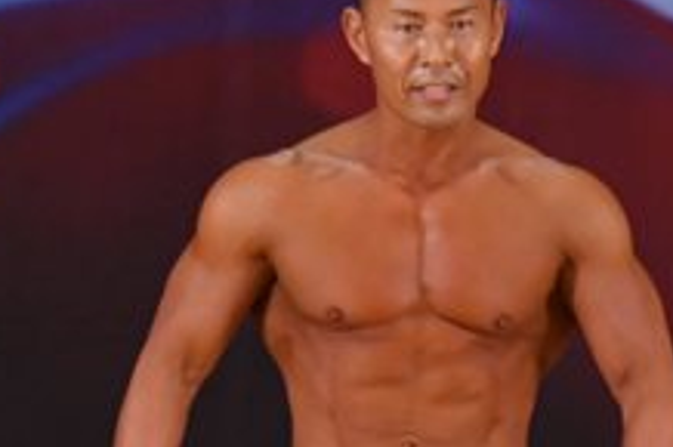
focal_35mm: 961
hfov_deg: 2.1
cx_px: 511
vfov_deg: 1.4
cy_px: 607
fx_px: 17951
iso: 3200
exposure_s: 1/400
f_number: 5.6
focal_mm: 180
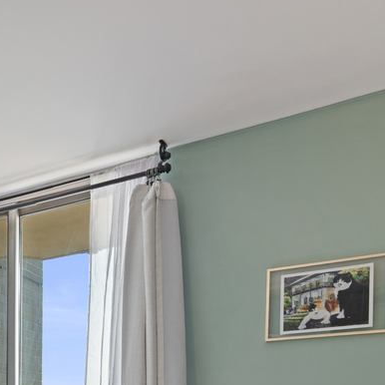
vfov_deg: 29.7
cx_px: -129
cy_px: 451
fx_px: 629
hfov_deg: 27.7
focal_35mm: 50
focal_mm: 14
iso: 100
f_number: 11
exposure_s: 1/1.67
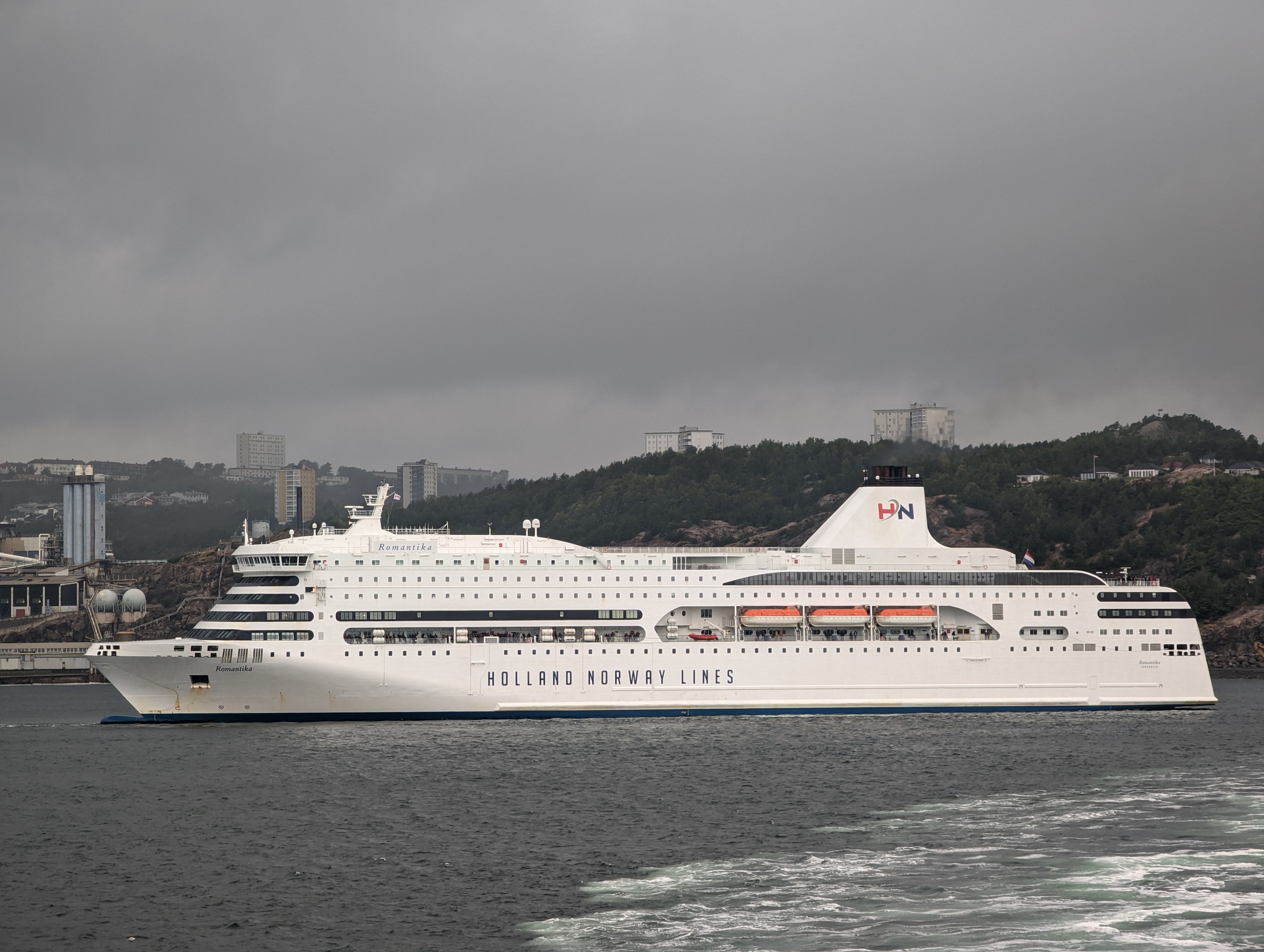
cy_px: 476
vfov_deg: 14.3
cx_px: 632
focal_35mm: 104
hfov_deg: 18.9
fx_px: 3803
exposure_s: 1/45
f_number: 3.5
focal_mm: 19
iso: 43
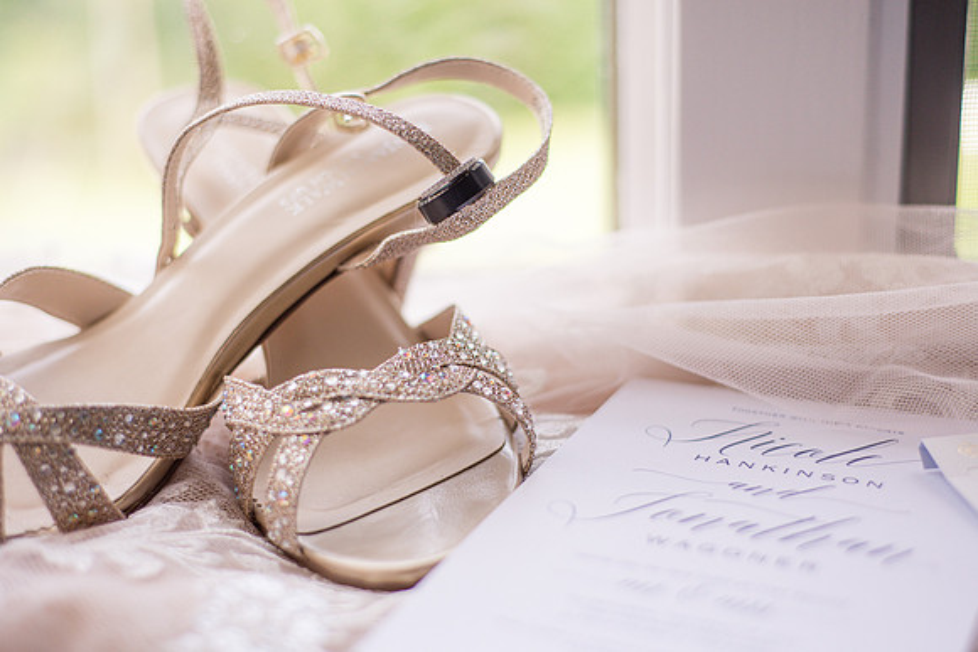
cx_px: 489
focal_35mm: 50
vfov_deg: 27.0
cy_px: 326
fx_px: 1359
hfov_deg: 39.6
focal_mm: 50
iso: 500
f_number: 2.2
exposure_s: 1/1250
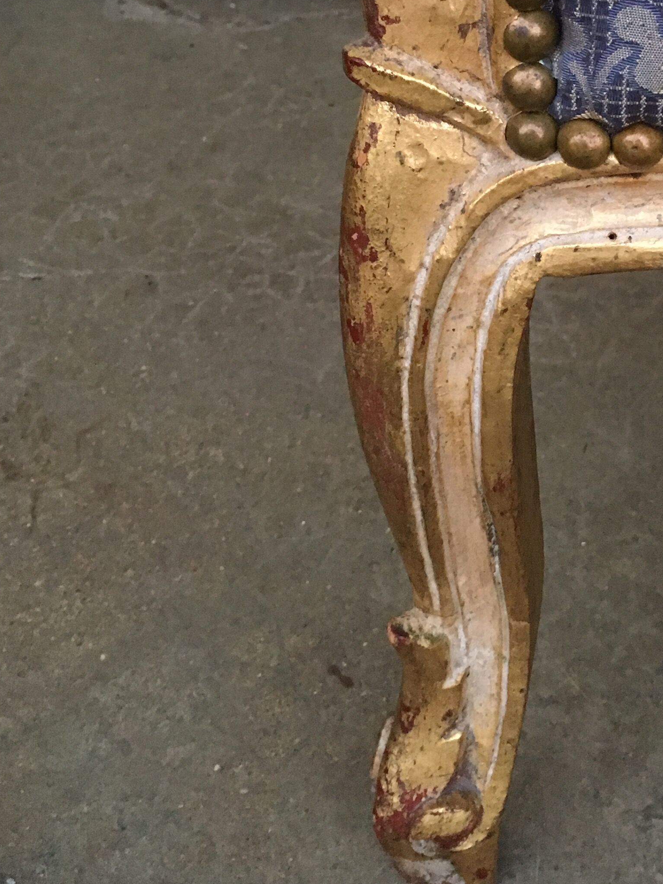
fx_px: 1455
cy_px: 215
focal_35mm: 57
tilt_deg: -31.5
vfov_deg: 33.1
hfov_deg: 25.0
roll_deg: -3.7
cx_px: 570
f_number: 2.2
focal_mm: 4.15
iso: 200
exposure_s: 1/25
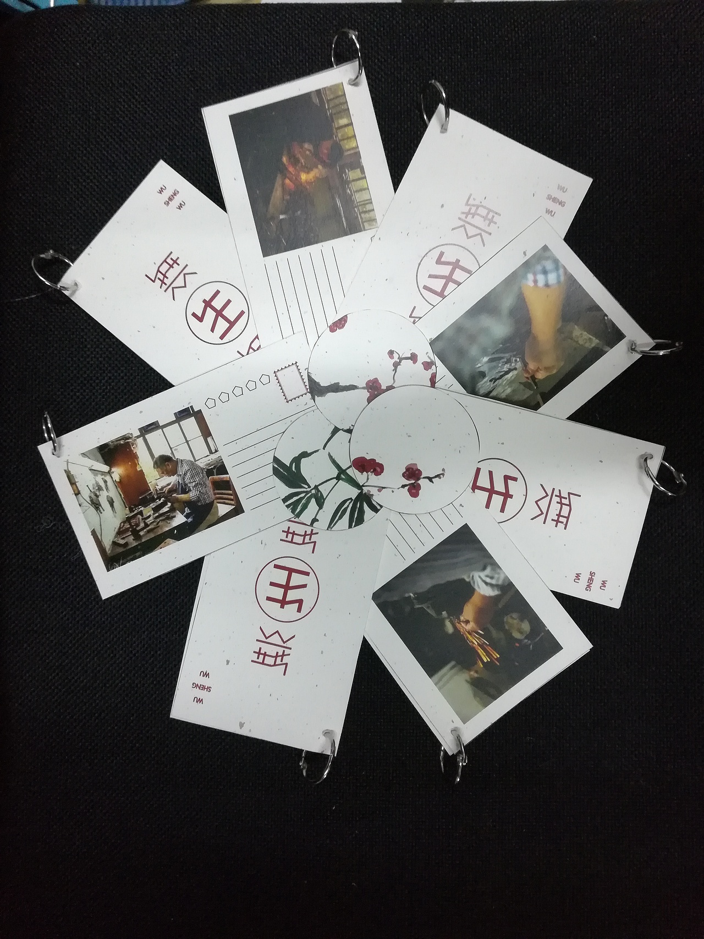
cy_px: 470
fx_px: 705
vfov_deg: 67.3
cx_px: 352
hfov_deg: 53.1
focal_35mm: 26
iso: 640
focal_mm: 3.83
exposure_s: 1/20
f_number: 2.2
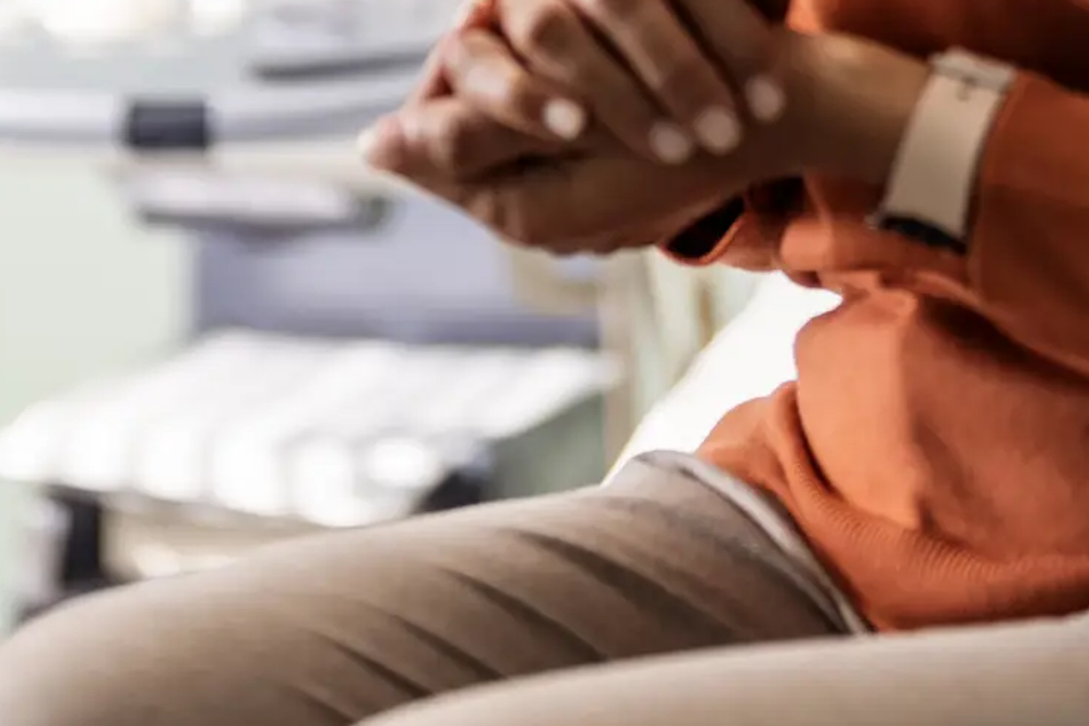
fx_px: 7955
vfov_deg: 5.1
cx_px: 640
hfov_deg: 7.8
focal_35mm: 263
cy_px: -815
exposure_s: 1/400
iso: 100
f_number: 1.3
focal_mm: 50
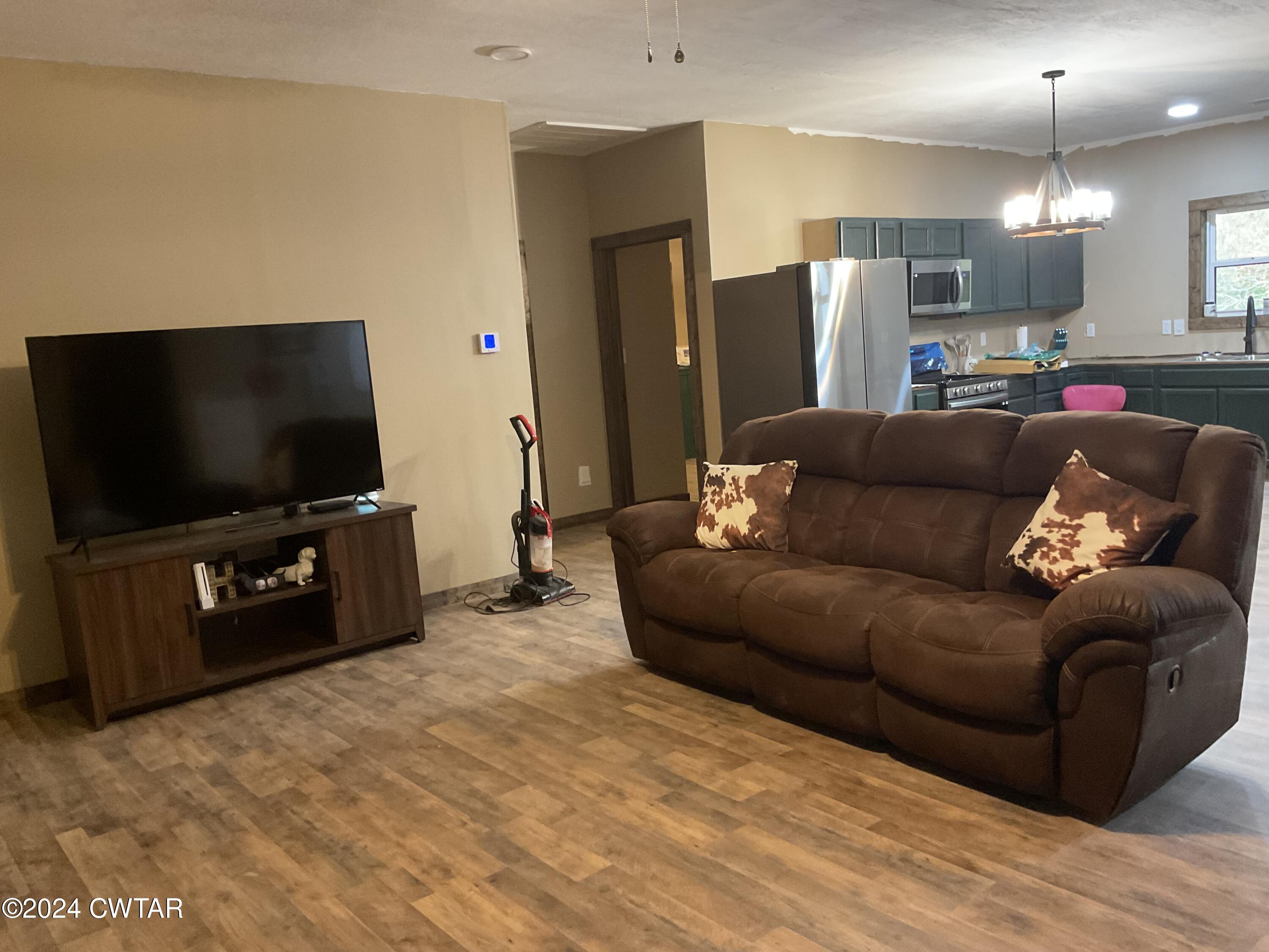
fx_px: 1063
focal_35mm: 29
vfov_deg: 48.2
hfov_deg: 61.7
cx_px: 634
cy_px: 476
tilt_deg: -9.0
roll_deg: +3.2
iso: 250
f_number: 1.8
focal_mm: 3
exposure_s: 1/30
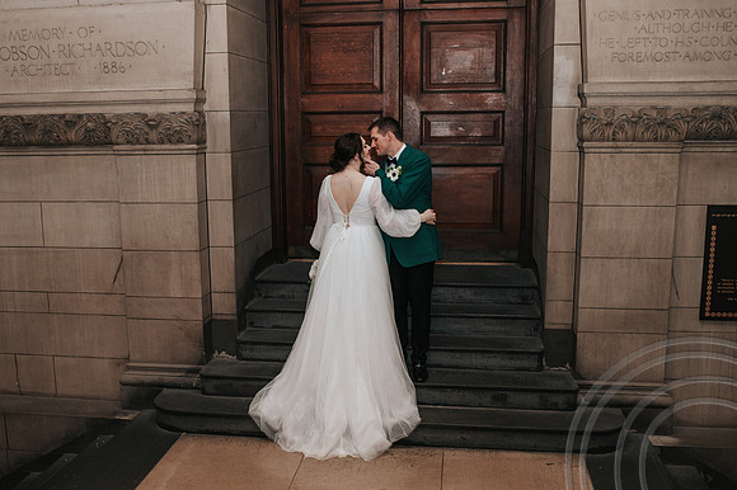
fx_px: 797
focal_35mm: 39
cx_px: 328
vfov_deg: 34.2
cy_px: 270
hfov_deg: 49.6
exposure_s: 1/200
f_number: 3.2
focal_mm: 35
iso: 800
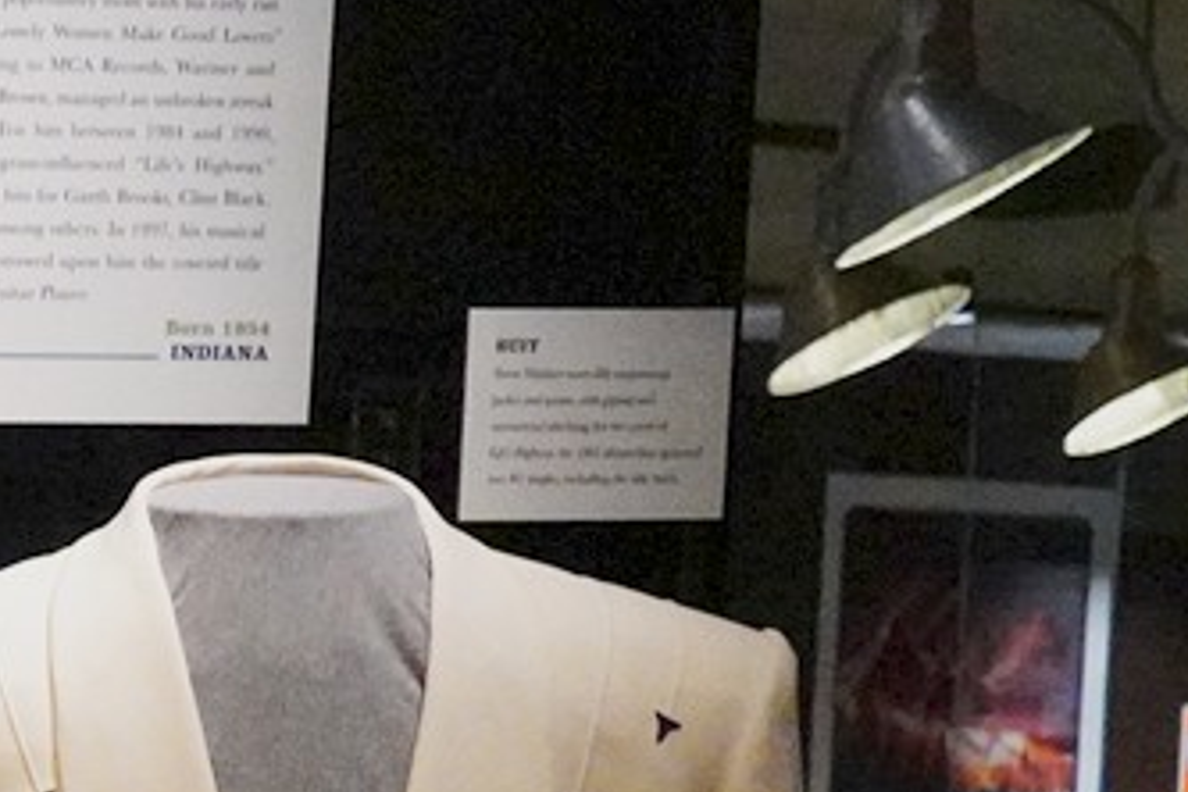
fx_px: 5544
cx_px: -2126
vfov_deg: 8.0
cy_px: 1256
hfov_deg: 9.9
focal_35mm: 168
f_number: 5
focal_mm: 28
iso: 16000
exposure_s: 1/80
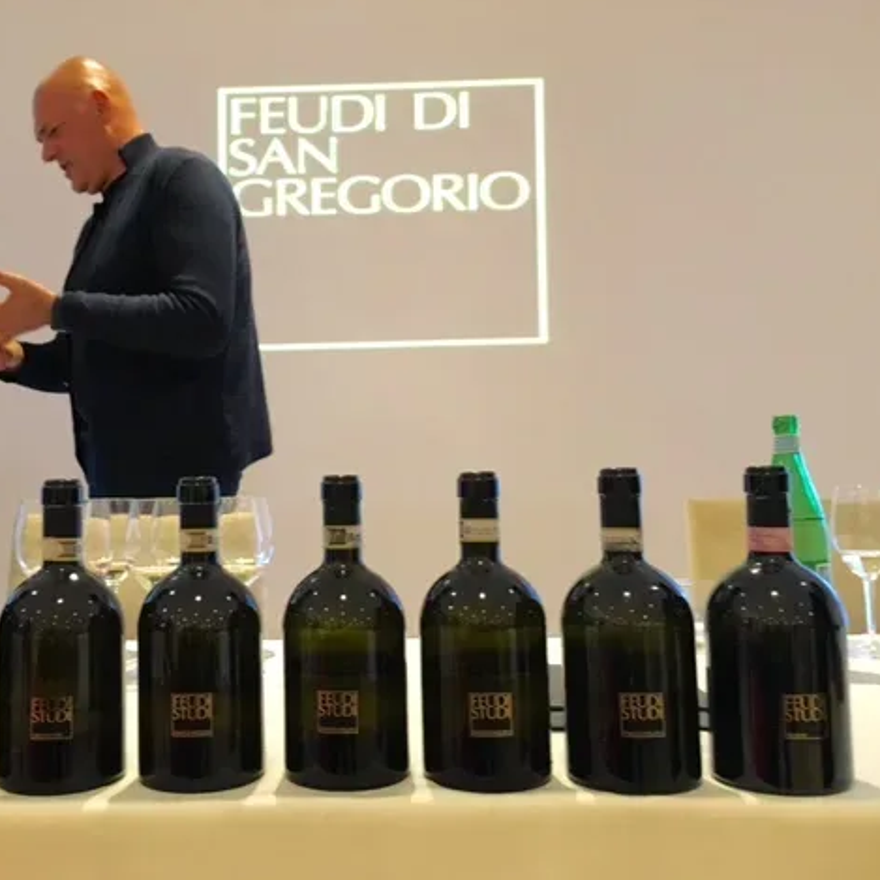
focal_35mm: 35
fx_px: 1007
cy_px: 445
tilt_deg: +4.1
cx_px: 336
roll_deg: +1.4
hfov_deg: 46.8
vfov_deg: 47.2
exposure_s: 1/17
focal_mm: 4.15
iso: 250
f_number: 2.2
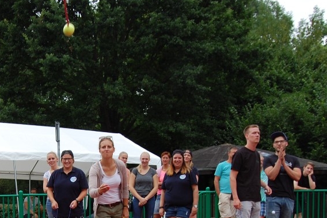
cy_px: 223
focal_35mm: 57
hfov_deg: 34.1
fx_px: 517
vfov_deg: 22.7
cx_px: 70
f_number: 7.1
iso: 200
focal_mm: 18
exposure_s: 1/200
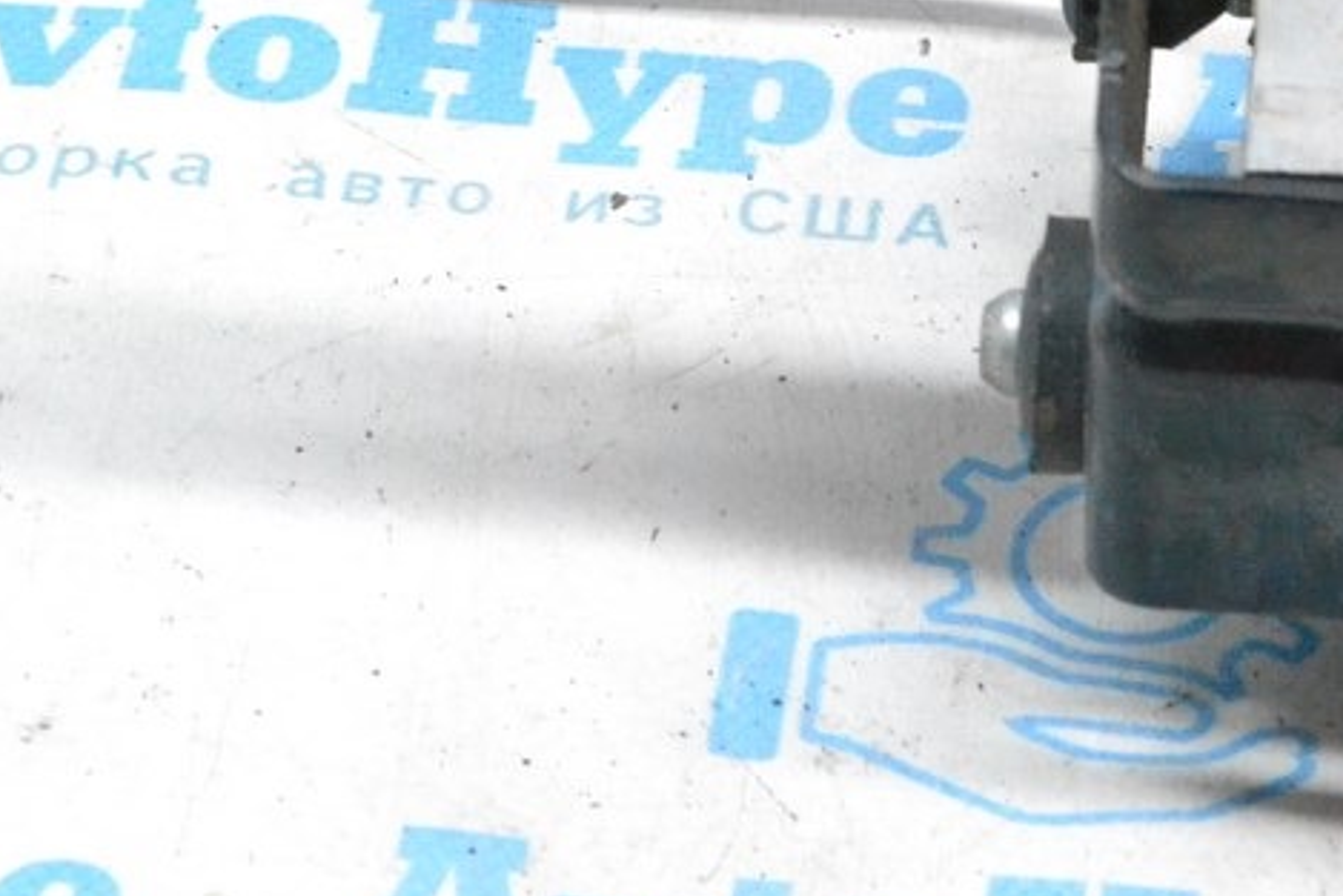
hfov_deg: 11.3
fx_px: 6720
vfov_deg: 7.6
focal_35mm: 180
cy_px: 36
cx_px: 1440
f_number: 9
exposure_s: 1/160
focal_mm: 55
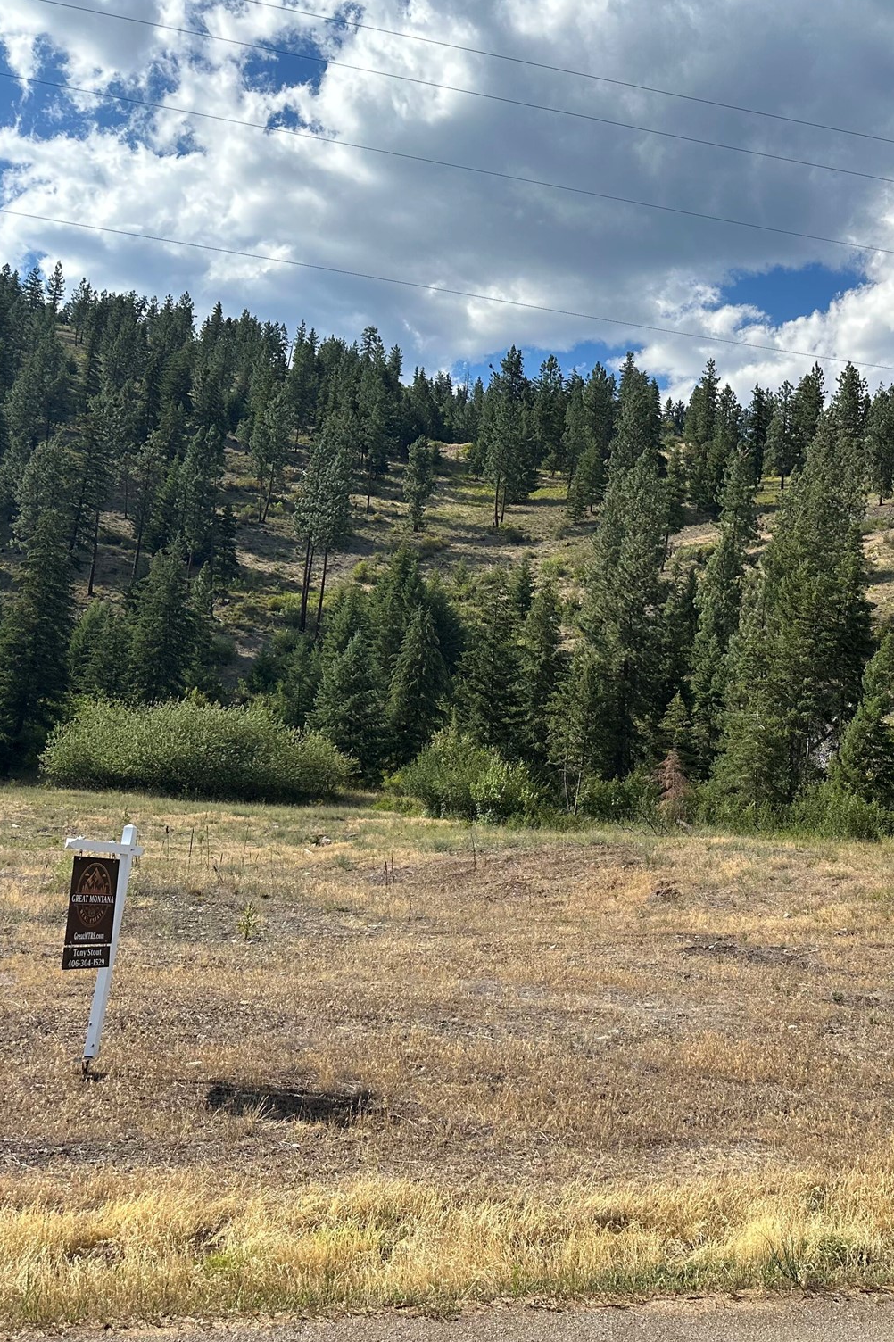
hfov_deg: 37.4
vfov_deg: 55.8
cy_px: 668
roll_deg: -2.5
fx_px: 1267
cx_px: 724
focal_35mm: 34
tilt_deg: +8.9
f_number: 1.78
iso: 80
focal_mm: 6.86
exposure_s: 1/4184
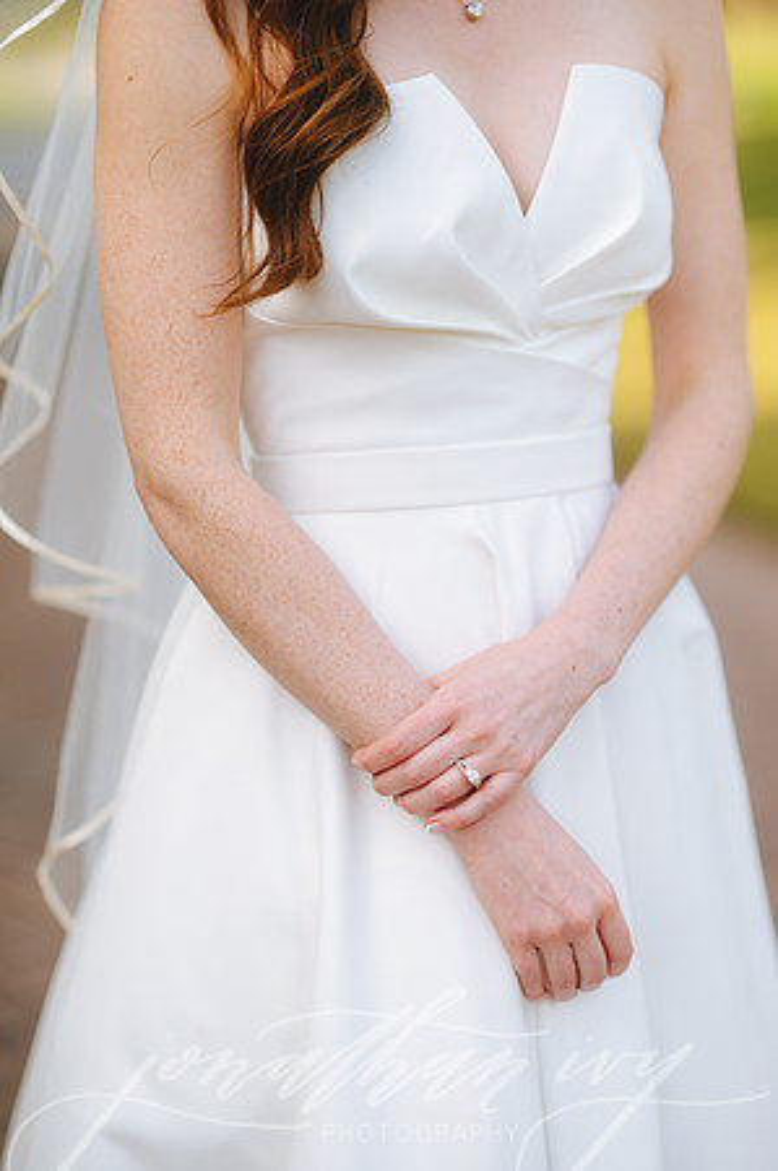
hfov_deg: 16.0
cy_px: 586
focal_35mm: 85
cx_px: 389
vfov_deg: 23.9
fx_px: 2762
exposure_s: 1/1250
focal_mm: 85
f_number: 2
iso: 100
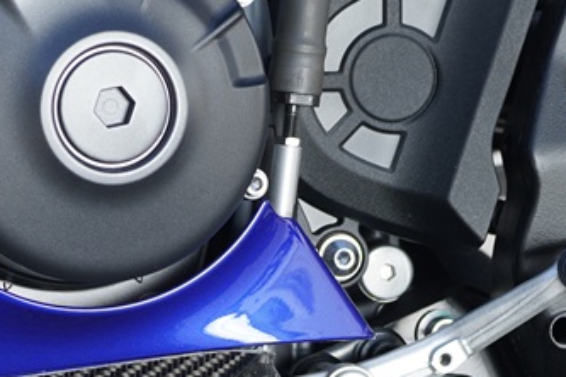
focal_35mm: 624
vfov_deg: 2.2
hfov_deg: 3.3
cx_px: 59
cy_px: 401
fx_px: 9810
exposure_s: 1/200
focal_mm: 173
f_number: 5.6
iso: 100
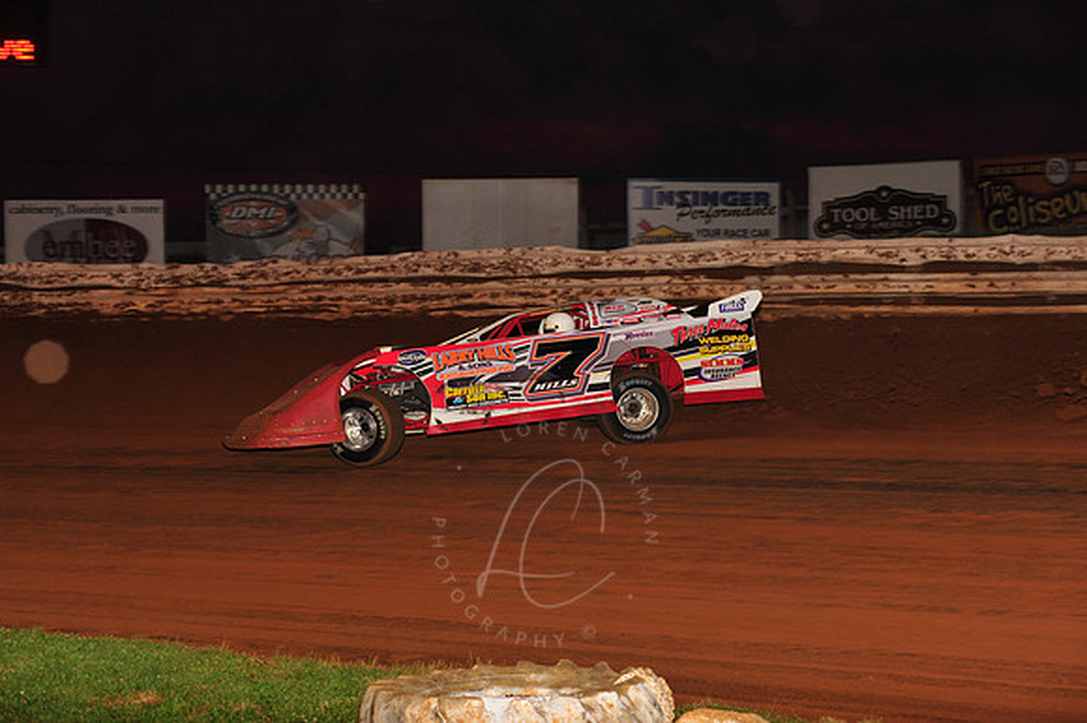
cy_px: 362
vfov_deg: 13.7
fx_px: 3018
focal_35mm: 100
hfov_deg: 20.4
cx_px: 544
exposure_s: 1/320
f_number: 6.3
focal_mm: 100
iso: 800
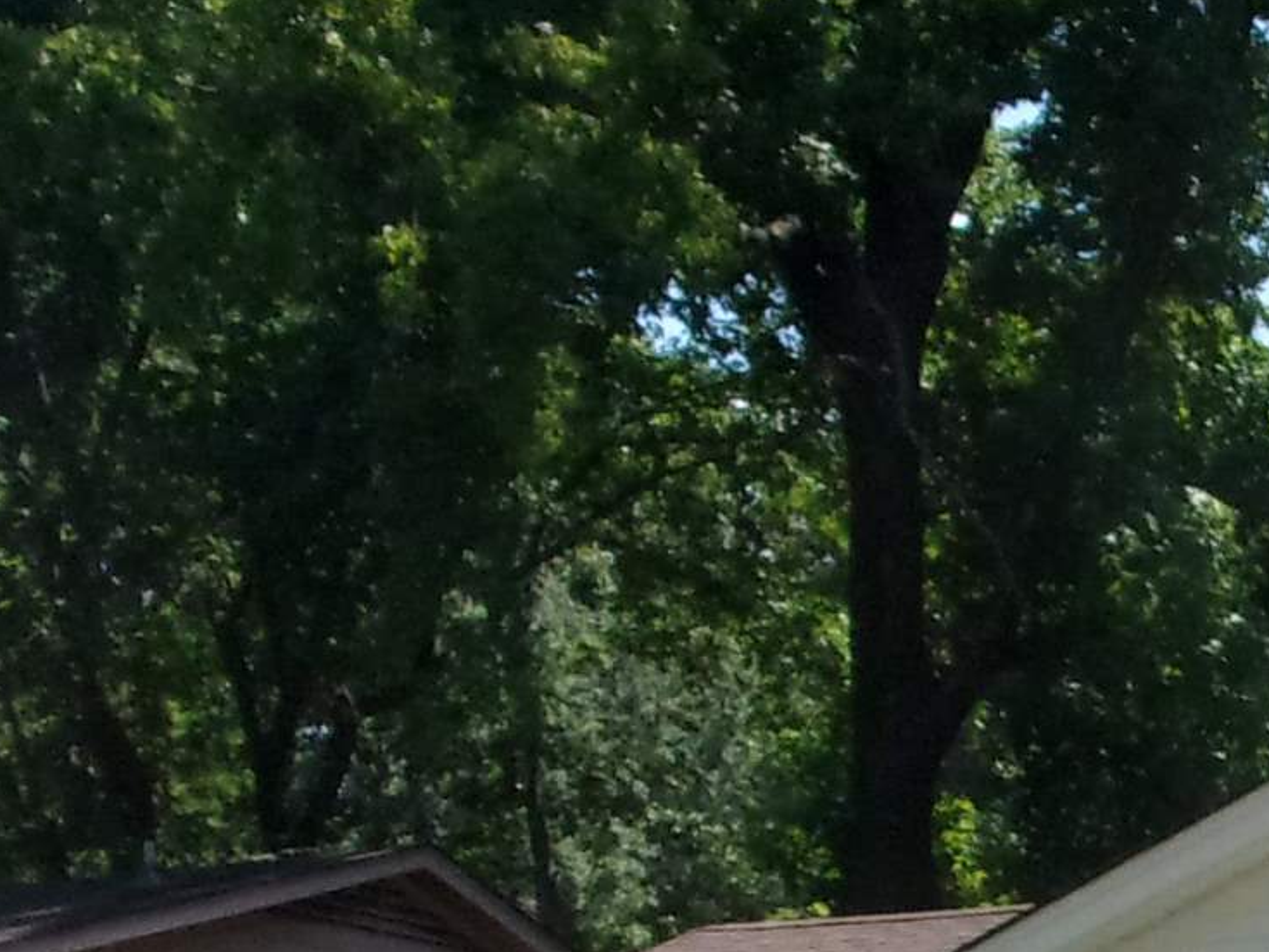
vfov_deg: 12.2
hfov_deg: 15.7
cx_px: 1815
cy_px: 1292
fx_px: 4288
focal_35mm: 117
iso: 200
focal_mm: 5.1
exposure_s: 1/140
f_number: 10.8
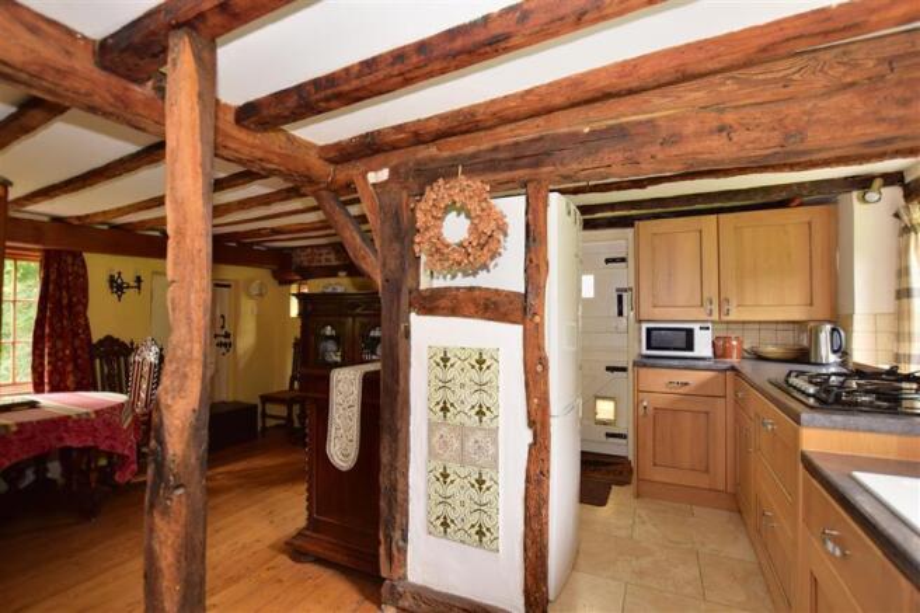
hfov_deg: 100.4
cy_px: 306
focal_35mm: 15
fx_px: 383
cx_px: 460
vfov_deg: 77.3
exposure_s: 1.2
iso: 200
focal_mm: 10
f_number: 5
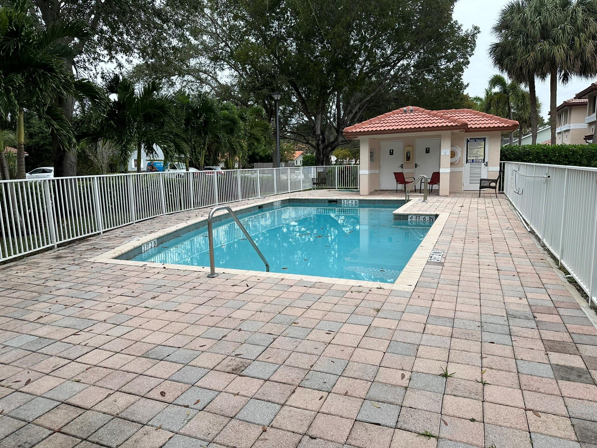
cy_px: 224
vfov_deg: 56.8
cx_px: 298
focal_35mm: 24
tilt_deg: -7.6
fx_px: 414
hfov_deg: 71.6
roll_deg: +1.3
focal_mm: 6.86
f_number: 1.78
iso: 80
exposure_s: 1/1880
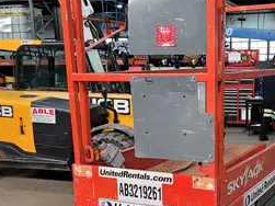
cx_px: 190
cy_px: 177
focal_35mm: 57
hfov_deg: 33.4
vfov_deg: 25.0
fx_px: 453
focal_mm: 5.4
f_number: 1.8
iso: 320
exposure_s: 1/120
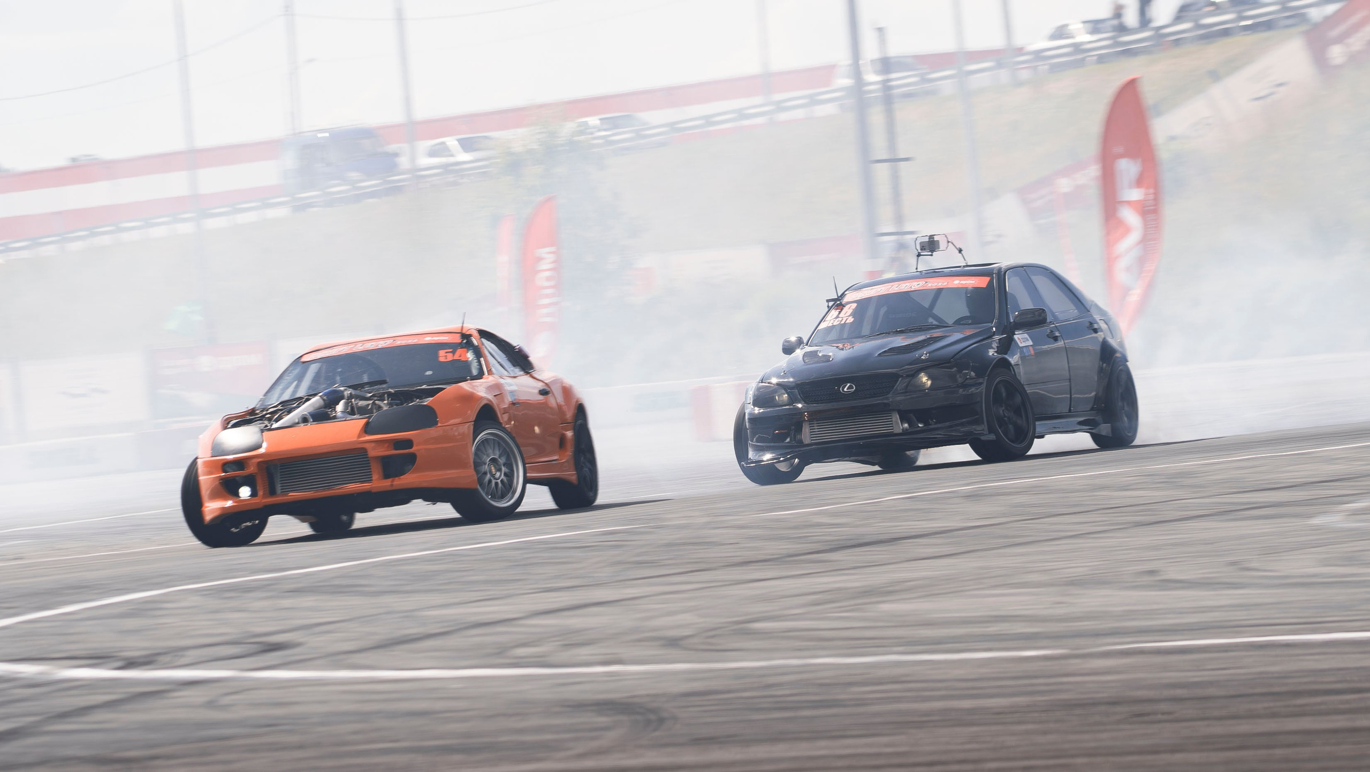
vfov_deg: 4.3
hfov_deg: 7.7
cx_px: 763
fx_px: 10204
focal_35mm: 281
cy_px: 364
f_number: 10
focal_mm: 150
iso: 100
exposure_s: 1/125
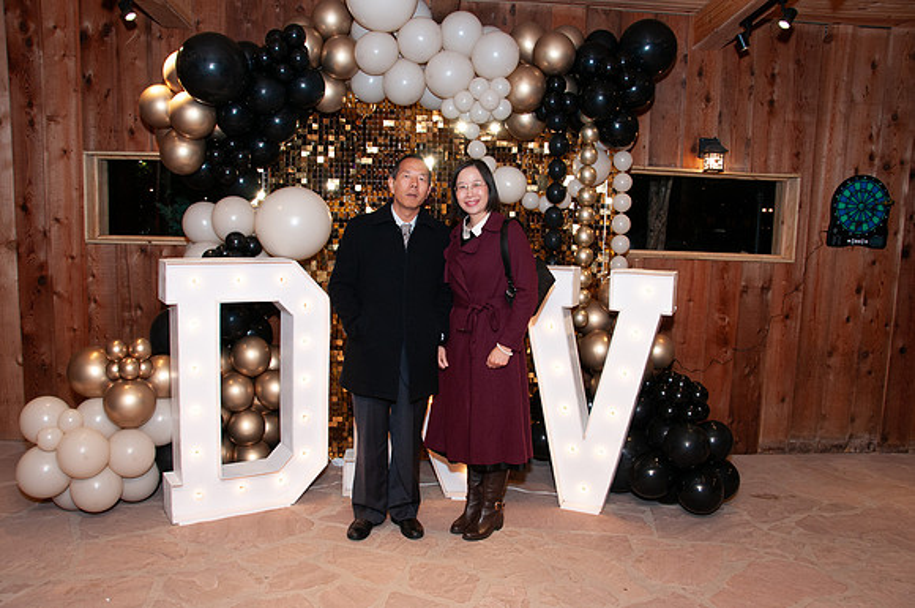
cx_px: 458
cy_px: 304
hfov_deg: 67.5
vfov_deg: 47.8
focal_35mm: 27
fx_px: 685
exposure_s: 1/100
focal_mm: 18
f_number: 5.6
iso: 400
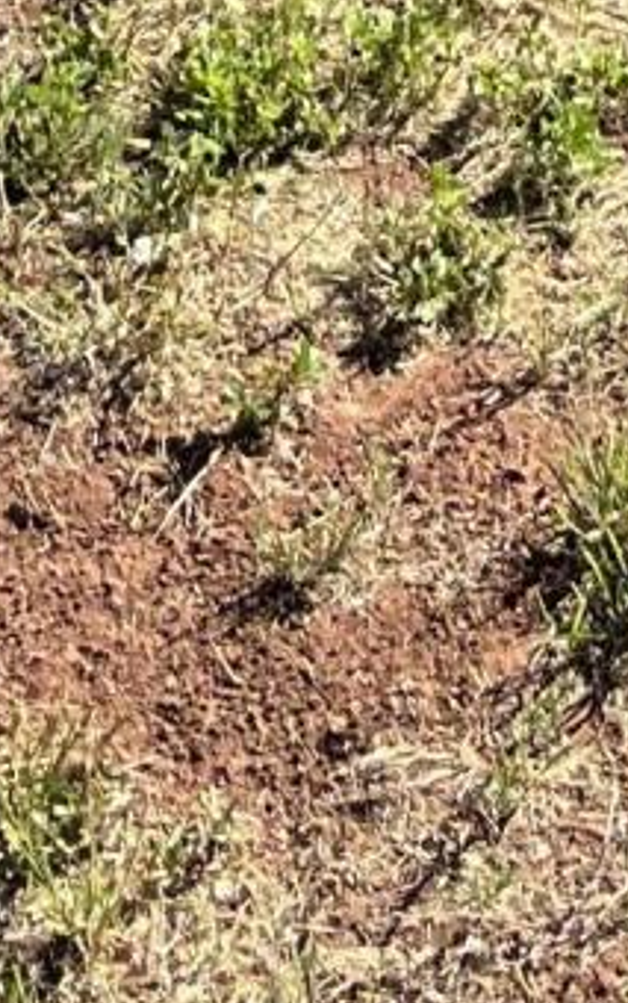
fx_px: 4429
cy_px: -1732
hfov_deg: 7.7
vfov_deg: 10.3
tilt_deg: -3.5
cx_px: 1277
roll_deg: +0.8
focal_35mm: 162
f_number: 1.5
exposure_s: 1/4115
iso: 50
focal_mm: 5.7
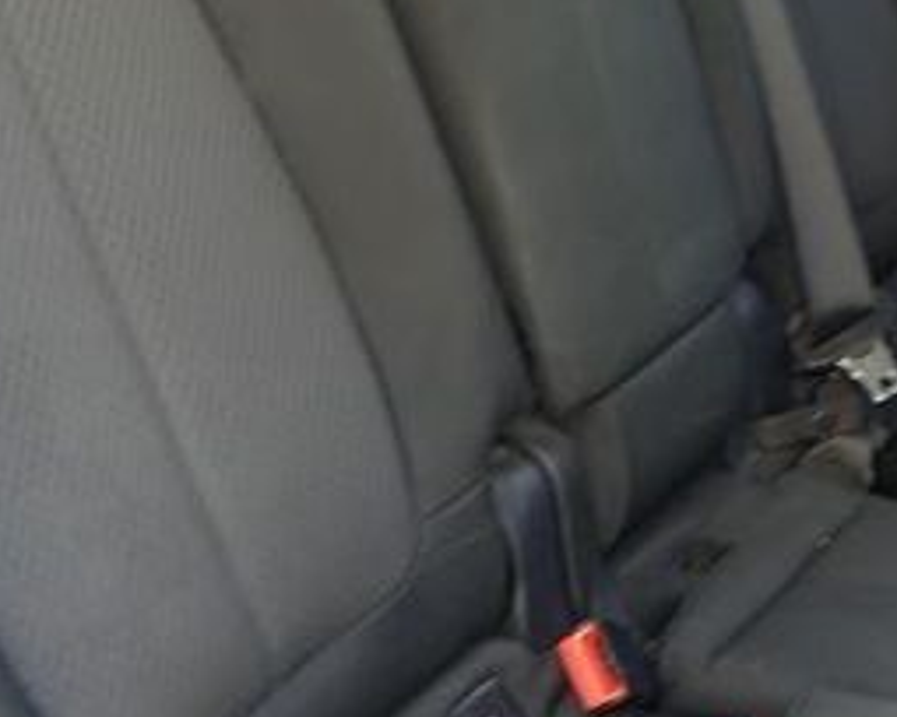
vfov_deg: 16.7
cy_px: 402
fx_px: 2442
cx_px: 264
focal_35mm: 92
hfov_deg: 20.7
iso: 160
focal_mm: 9.12
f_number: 2.8
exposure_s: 1/60
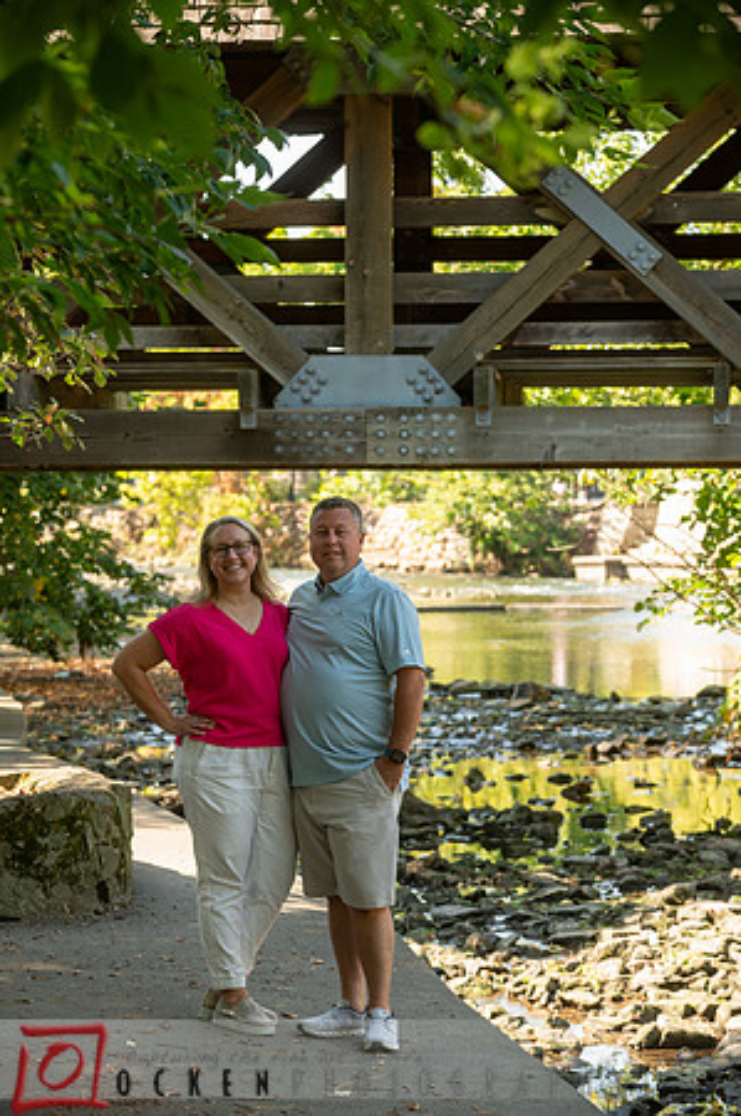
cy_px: 558
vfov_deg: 20.8
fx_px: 3033
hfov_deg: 13.9
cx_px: 370
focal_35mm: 98
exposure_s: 1/100
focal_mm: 98
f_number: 5
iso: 250
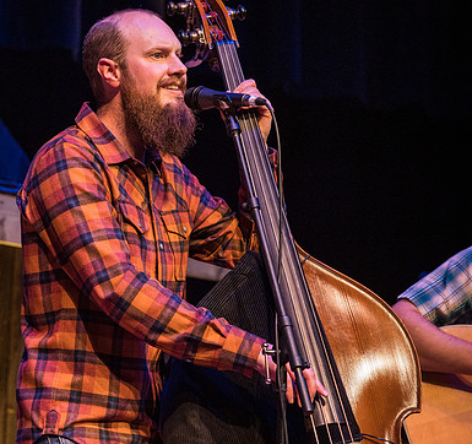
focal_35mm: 235
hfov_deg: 7.7
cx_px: 172
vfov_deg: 7.2
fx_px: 3519
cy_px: 174
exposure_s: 1/160
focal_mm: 75
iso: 800
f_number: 2.8
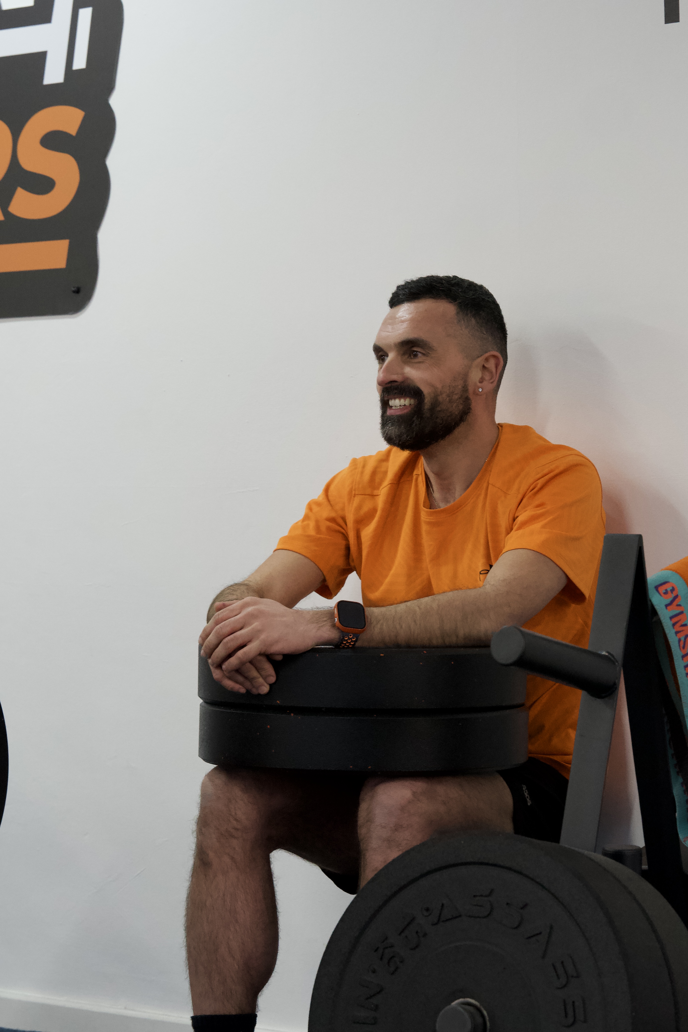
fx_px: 2094
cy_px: 516
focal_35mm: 73
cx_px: 344
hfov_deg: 18.7
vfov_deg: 27.7
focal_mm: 48.7
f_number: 4
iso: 2000
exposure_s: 1/160
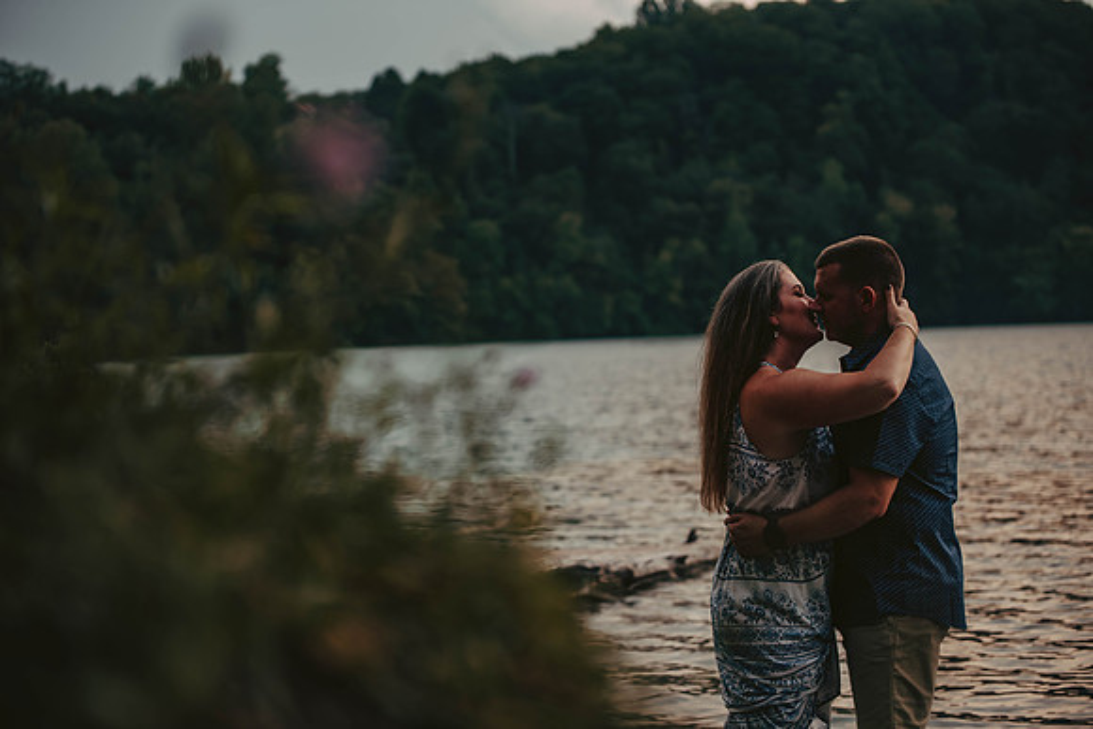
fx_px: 2126
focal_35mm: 70
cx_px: 546
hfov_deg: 28.8
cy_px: 364
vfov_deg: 19.5
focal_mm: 70
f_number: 2.8
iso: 200
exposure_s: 1/500
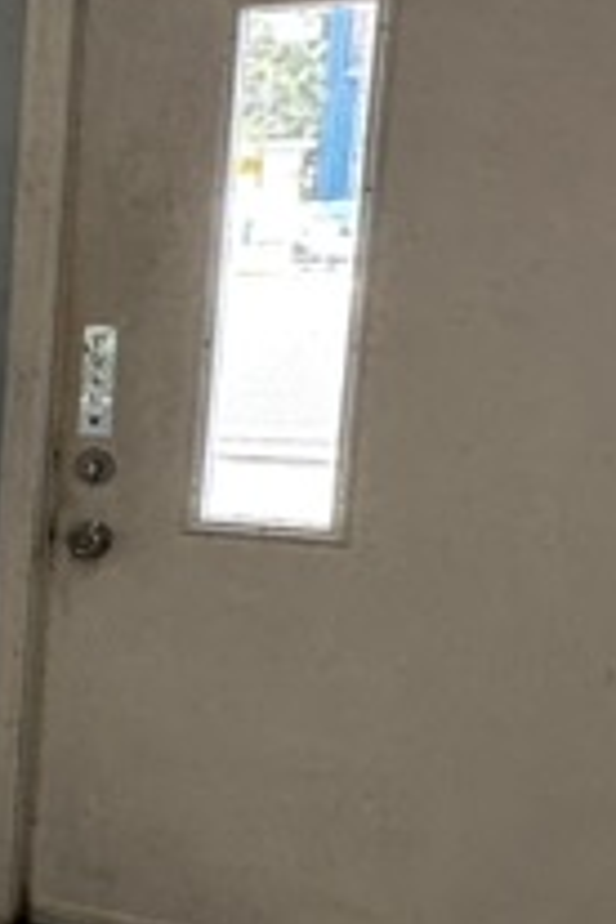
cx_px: -1022
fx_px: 1848
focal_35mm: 72
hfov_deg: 12.6
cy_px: 509
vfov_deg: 28.1
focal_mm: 2.22
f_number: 2.2
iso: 64
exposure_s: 1/120
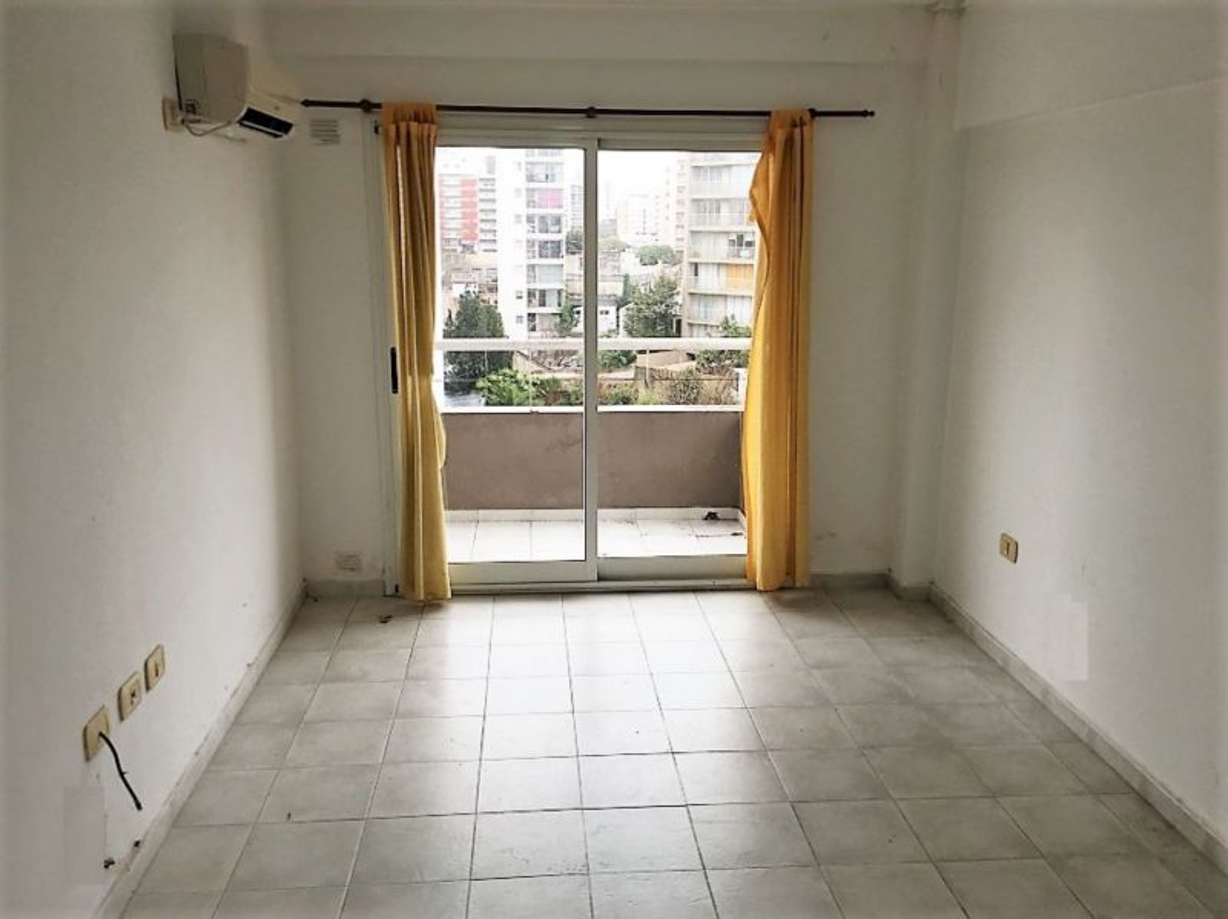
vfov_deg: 48.2
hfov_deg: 61.7
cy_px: 460
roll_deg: -0.6
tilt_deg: -13.2
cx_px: 614
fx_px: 1028
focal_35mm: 29
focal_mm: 4.15
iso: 25
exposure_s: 1/50
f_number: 2.2
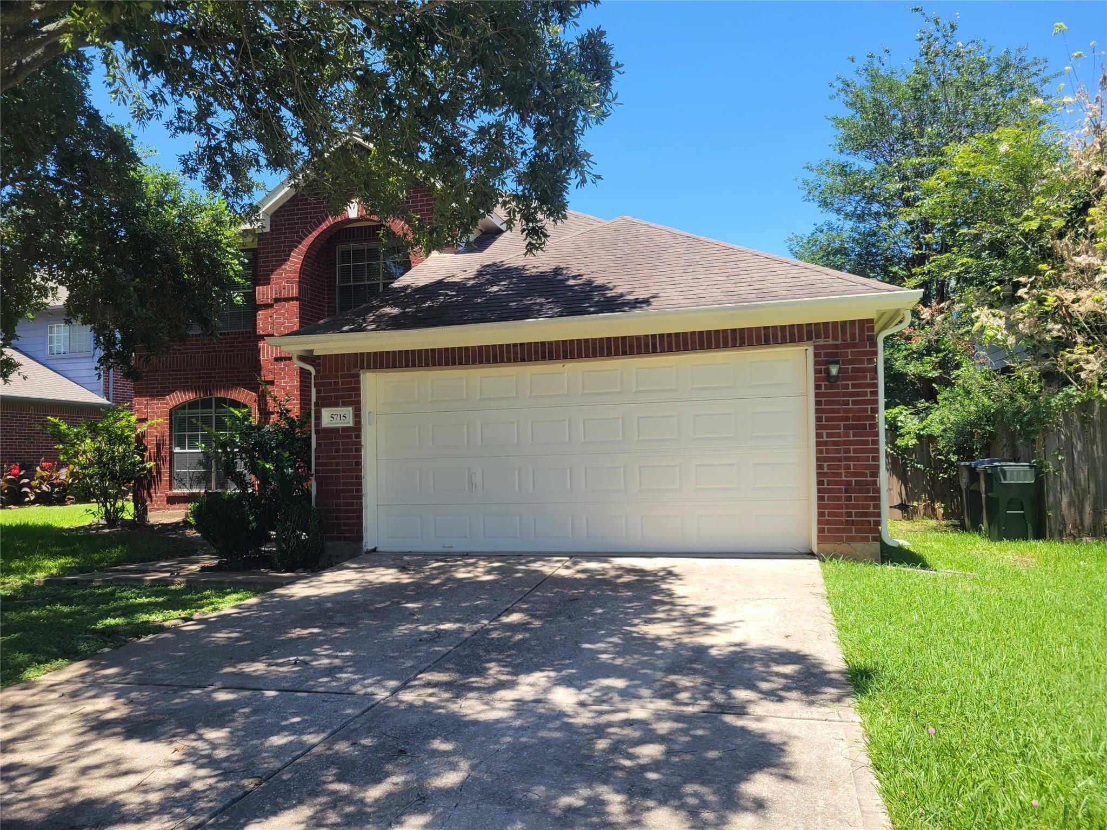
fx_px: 831
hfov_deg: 67.3
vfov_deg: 53.1
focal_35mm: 26
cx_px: 554
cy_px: 415
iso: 40
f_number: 1.8
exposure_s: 1/876
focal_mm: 5.4
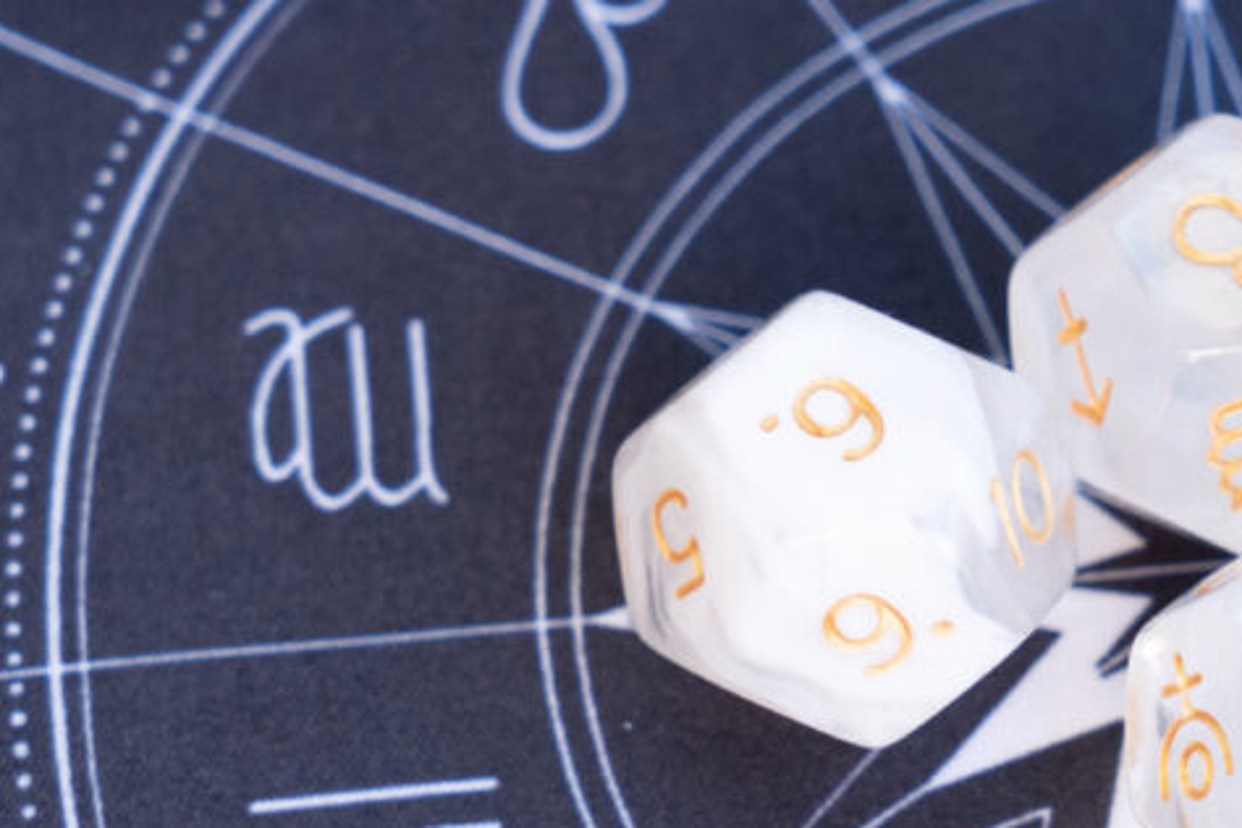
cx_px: 1344
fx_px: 6520
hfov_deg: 10.8
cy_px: 593
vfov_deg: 7.3
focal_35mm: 189
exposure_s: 1/160
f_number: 7.1
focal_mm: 70
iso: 1000
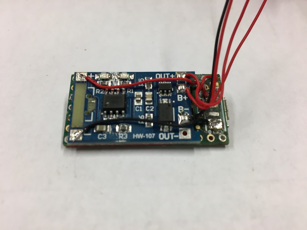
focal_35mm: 29
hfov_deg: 61.7
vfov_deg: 48.2
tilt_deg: -46.0
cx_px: 154
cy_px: 115
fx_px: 257
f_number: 2.2
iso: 32
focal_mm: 4.15
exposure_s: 1/33
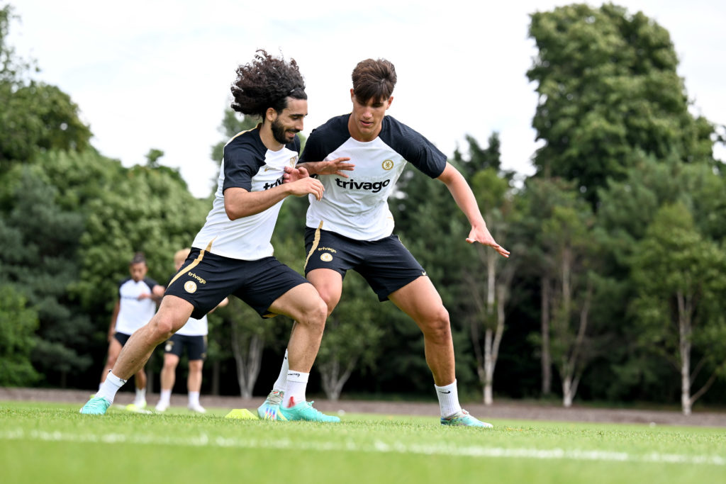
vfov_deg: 14.1
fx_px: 1956
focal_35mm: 97
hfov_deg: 21.0
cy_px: 242
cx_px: 363
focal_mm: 97
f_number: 3.2
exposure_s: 1/1250
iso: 200
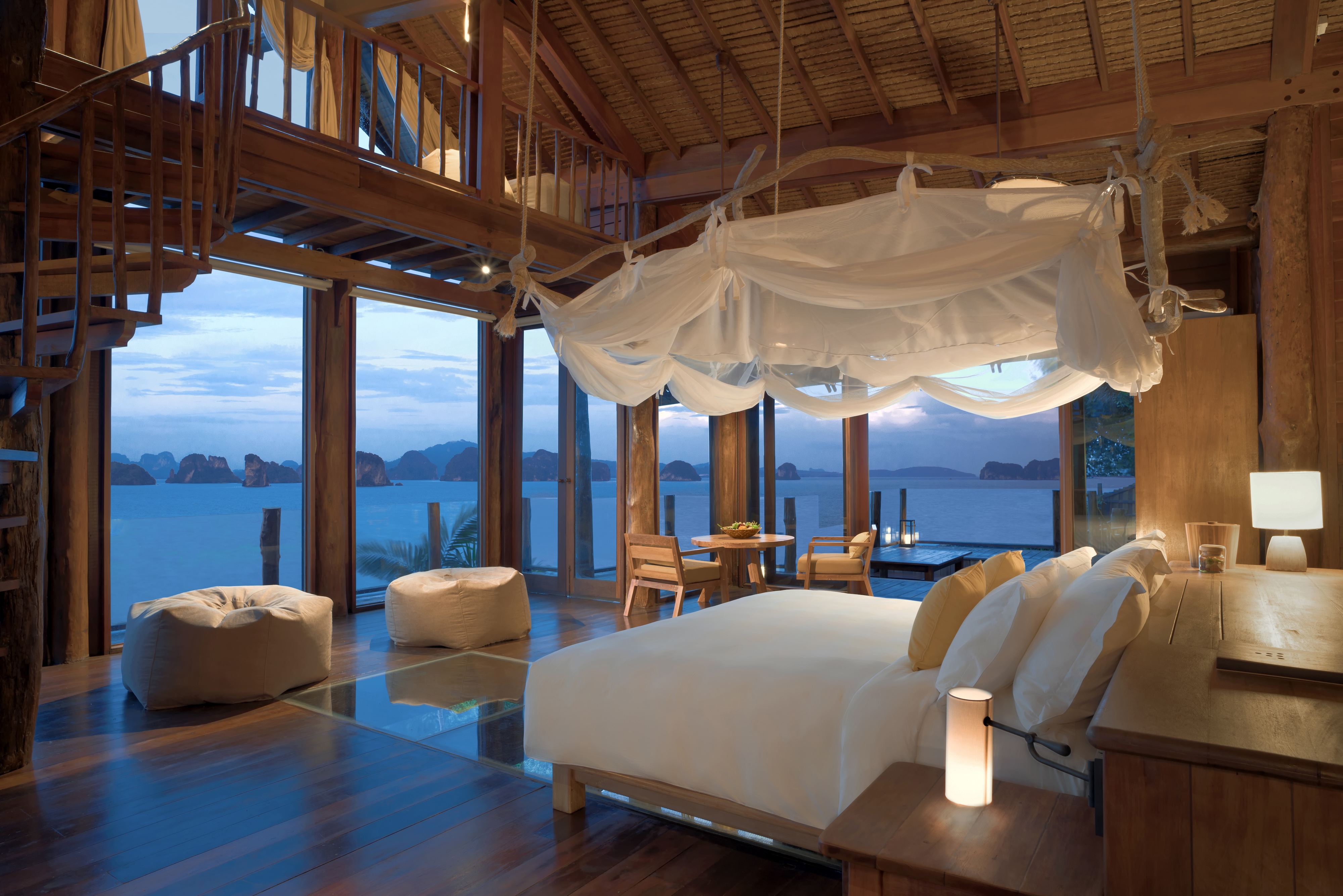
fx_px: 783
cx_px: 672
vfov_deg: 59.5
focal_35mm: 21
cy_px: 448
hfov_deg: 81.2
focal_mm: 21
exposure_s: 8
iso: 100
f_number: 8
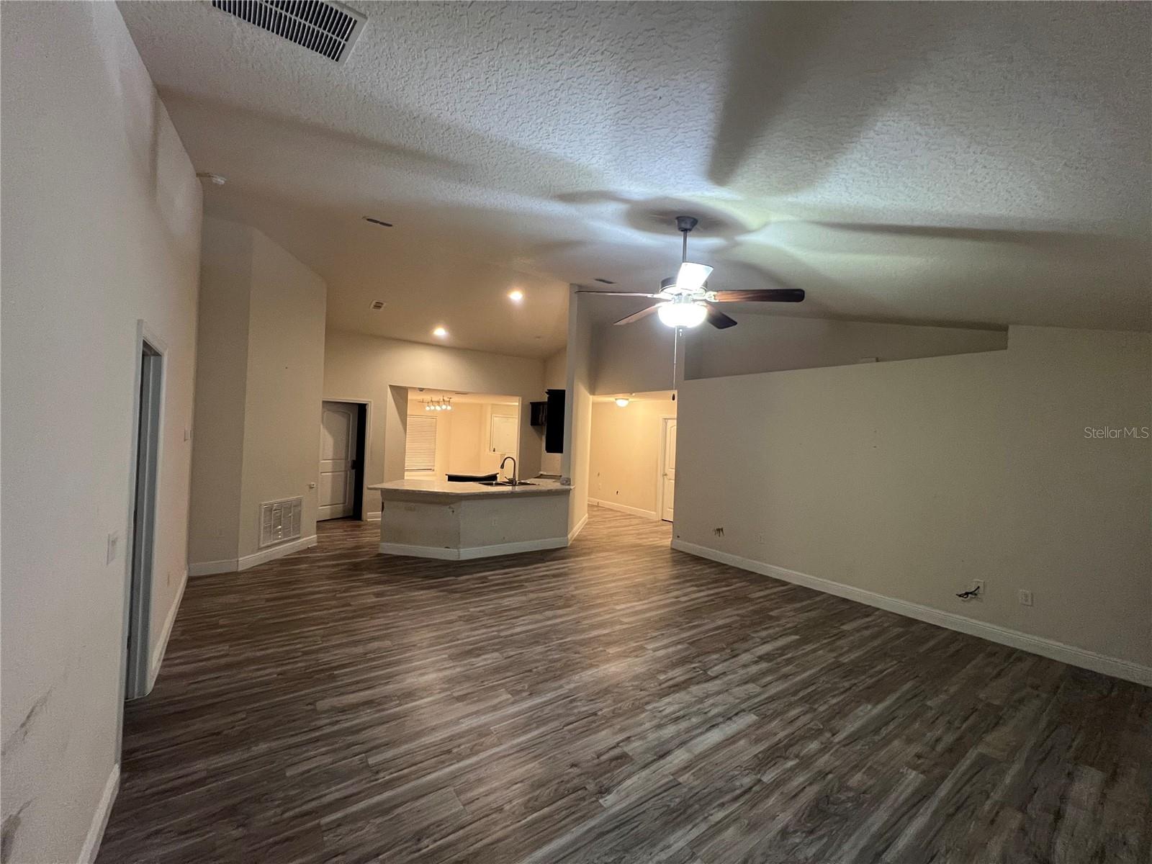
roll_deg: -2.3
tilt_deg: +0.5
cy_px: 432
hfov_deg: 106.2
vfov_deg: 89.9
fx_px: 433
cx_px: 576
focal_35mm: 13
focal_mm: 1.57
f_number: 1.8
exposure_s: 1/60
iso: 400
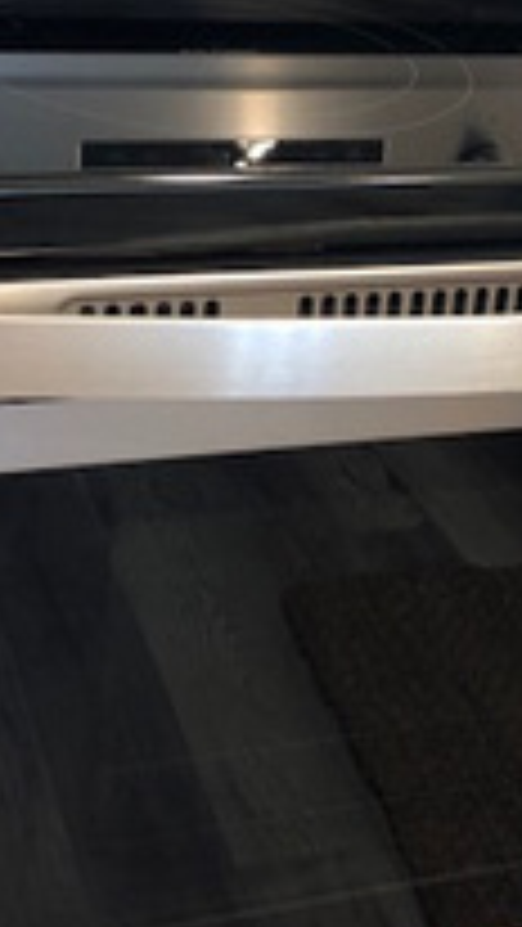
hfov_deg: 16.9
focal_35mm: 71
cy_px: 346
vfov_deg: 29.6
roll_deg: -9.9
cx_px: 405
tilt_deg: -24.4
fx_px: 1746
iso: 40
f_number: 1.8
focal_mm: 3.99
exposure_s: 1/15
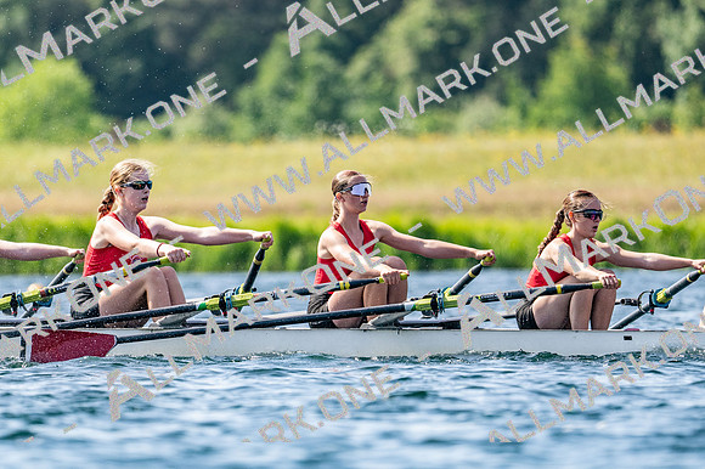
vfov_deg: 2.3
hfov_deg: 3.4
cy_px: 234
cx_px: 352
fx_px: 11743
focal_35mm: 600
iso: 280
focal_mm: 400
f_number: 4.5
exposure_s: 1/2500
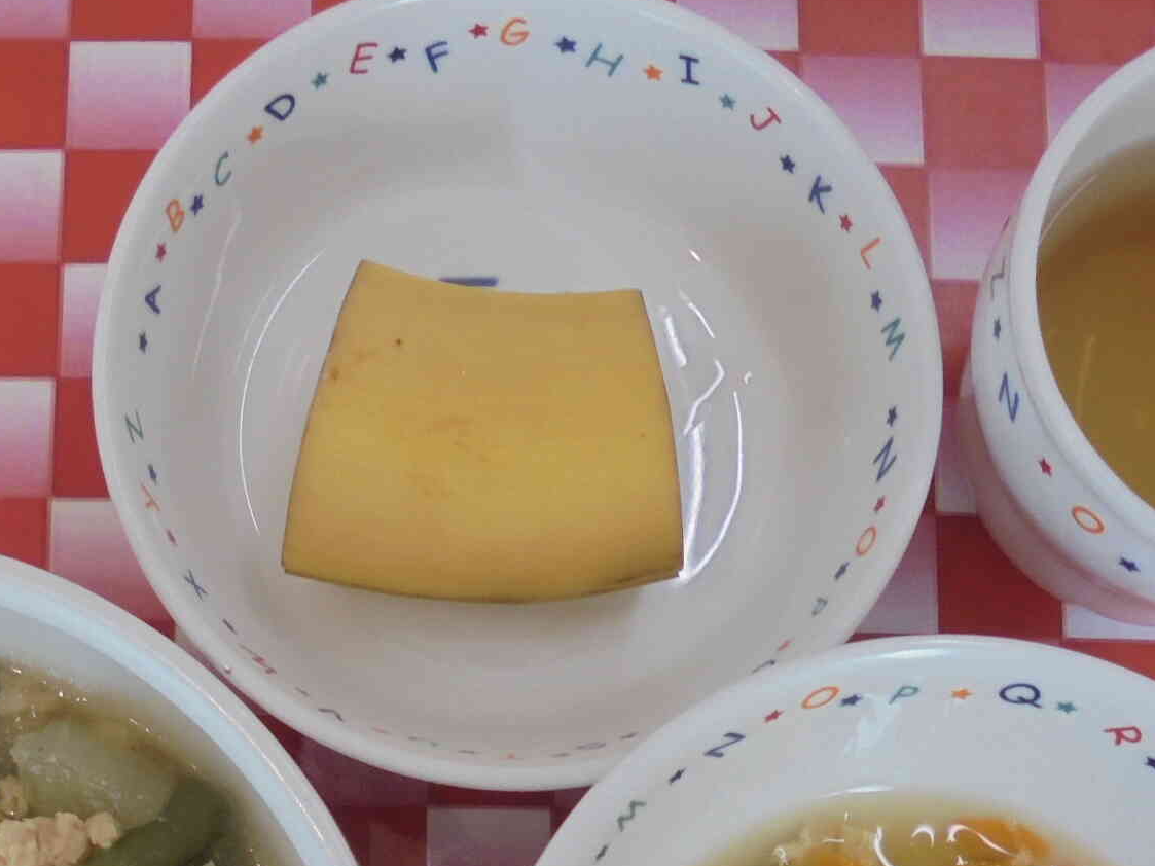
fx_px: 2002
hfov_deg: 32.0
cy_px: 894
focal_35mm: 60
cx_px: 400
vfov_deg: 23.3
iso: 100
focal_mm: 4.6
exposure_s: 1/50
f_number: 3.5
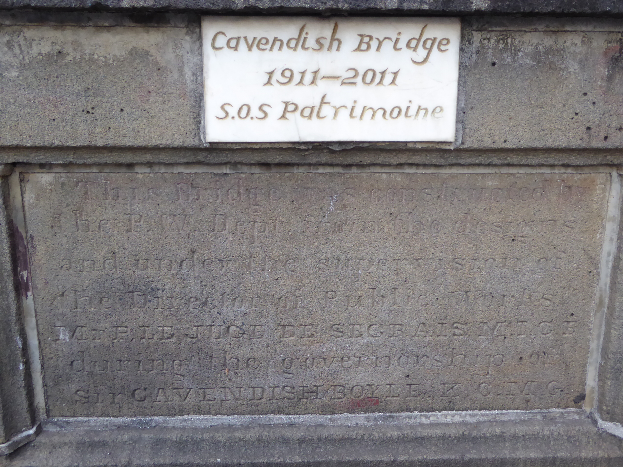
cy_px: 234
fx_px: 702
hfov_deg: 47.9
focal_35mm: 39
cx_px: 312
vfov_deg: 36.8
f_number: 3.7
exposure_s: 1/60
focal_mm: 6.7
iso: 320
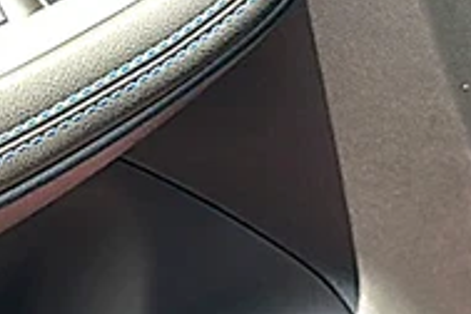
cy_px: 4
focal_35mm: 135
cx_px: -366
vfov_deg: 10.1
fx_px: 1766
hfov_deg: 13.6
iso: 80
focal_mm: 6.86
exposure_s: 1/538
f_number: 1.78
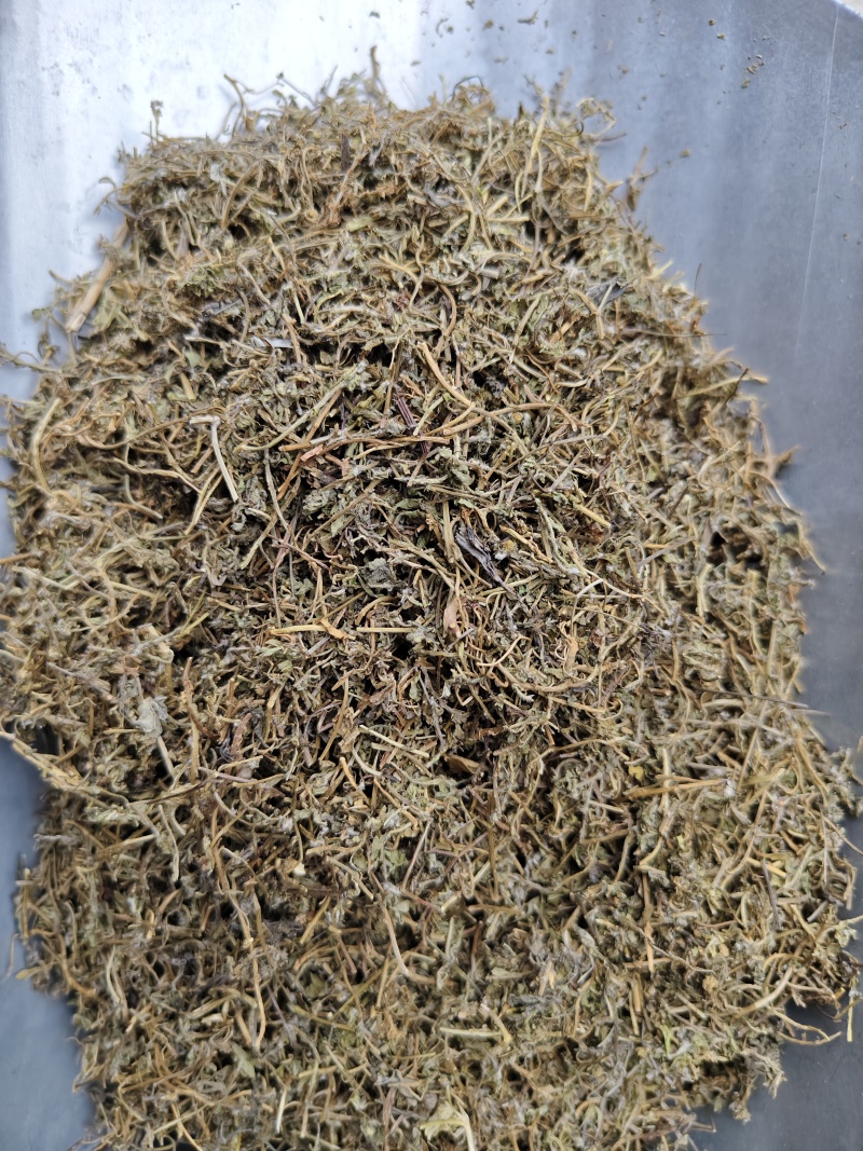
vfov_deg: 73.9
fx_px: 765
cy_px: 576
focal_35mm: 23
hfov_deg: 58.9
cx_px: 432
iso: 199
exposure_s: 1/466
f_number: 1.88
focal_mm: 5.56
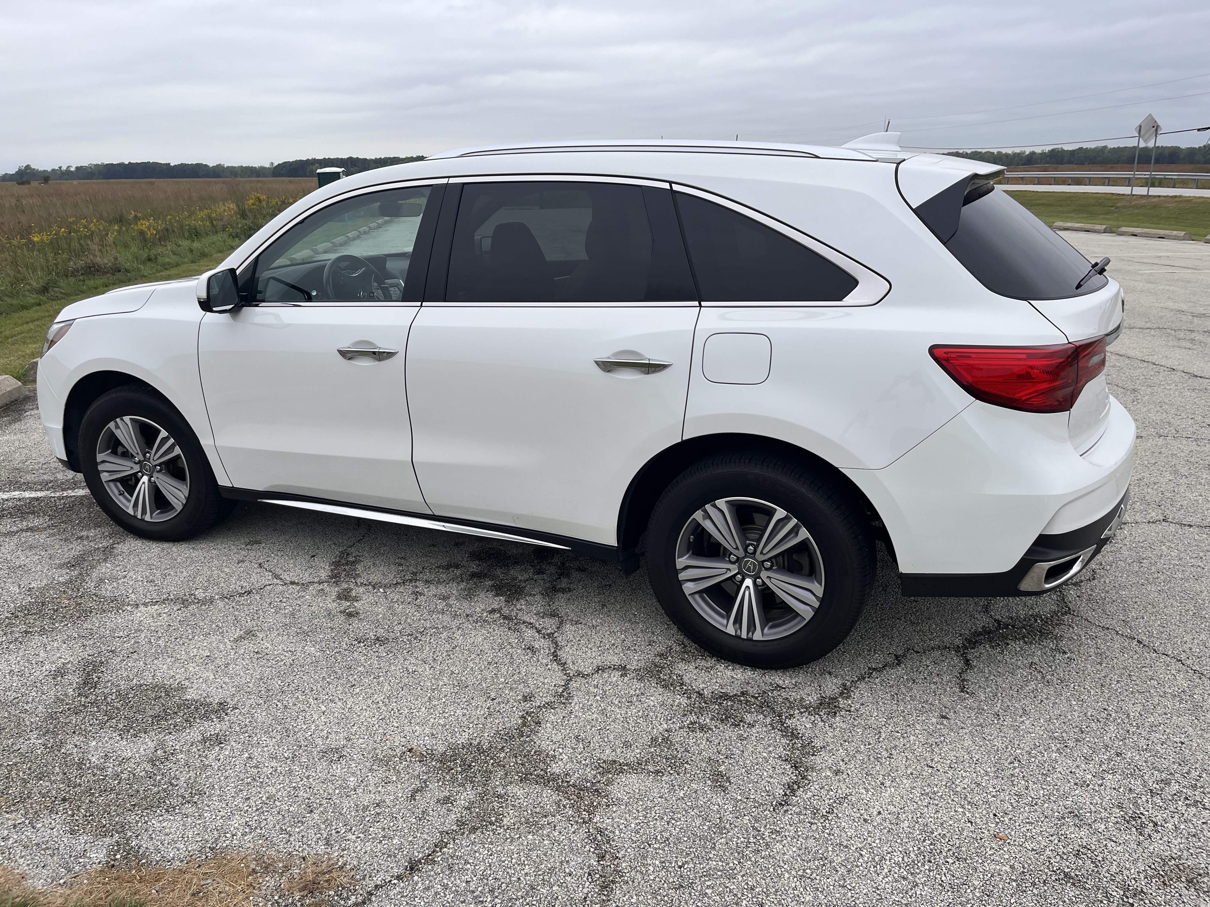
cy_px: 454
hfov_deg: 67.3
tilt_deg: -16.1
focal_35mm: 26
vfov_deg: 53.1
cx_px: 605
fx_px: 909
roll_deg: +0.9
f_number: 1.6
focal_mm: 5.1
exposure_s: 1/2222
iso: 50
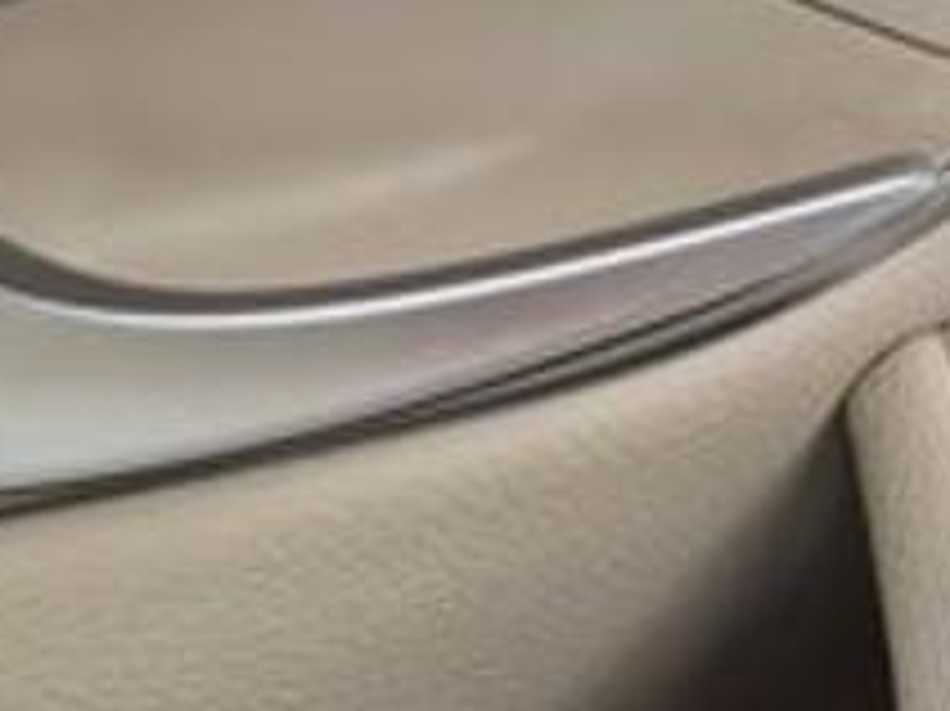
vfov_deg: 10.8
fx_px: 3456
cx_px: 1553
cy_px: -693
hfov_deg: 14.3
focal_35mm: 126
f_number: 1.8
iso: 80
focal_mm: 5.4
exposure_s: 1/120
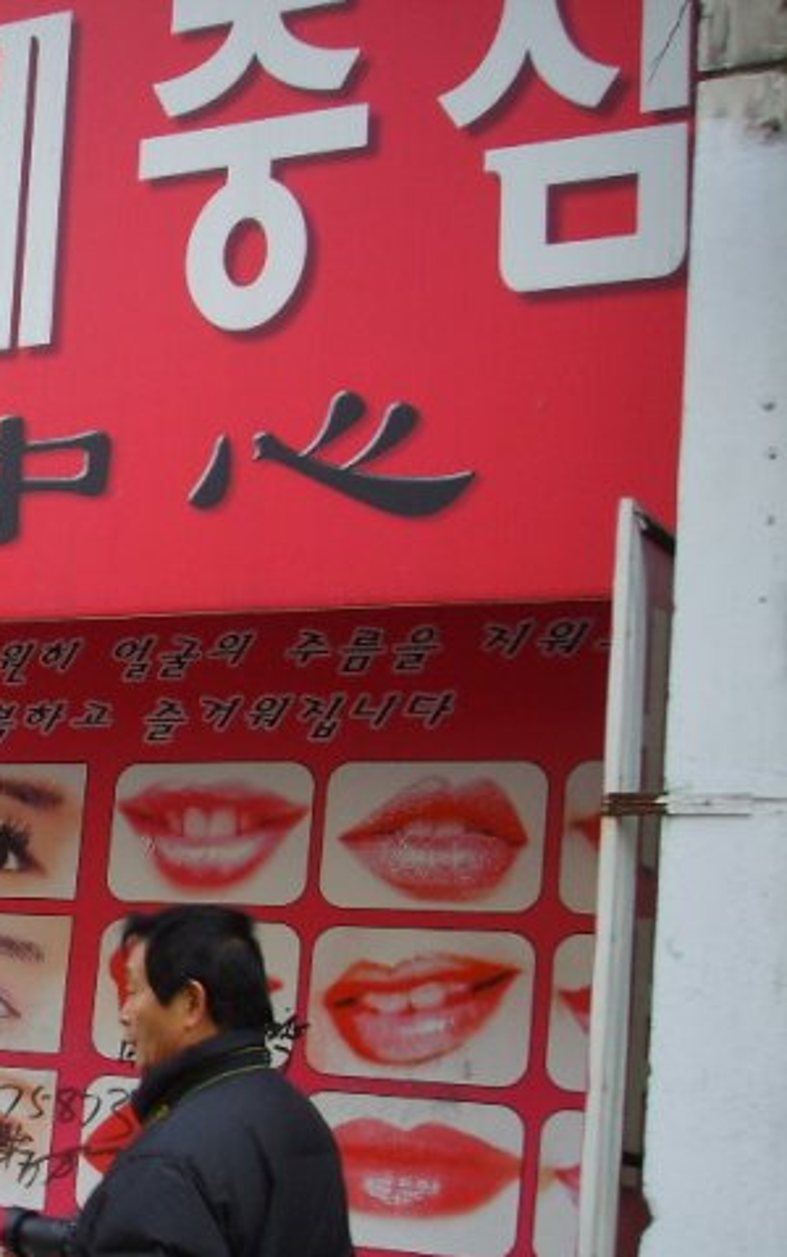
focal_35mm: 69
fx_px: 2364
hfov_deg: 17.6
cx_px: -260
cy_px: 785
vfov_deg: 29.6
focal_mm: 6.6
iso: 63
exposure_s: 1/90
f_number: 3.5
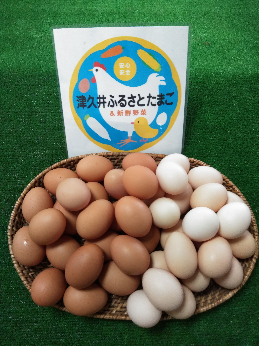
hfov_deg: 53.1
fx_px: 259
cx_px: 130
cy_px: 173
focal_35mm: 26
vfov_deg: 67.3
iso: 245
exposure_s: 1/33
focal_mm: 3.5
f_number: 2.2
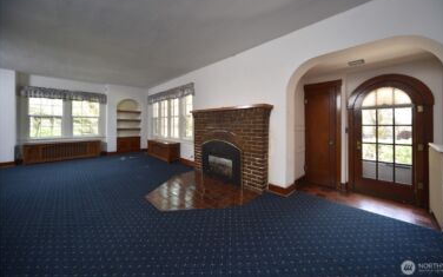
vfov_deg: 82.4
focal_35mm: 13
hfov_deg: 109.3
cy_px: 121
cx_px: 233
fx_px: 157
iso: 200
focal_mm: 12
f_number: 4.5
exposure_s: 1/25
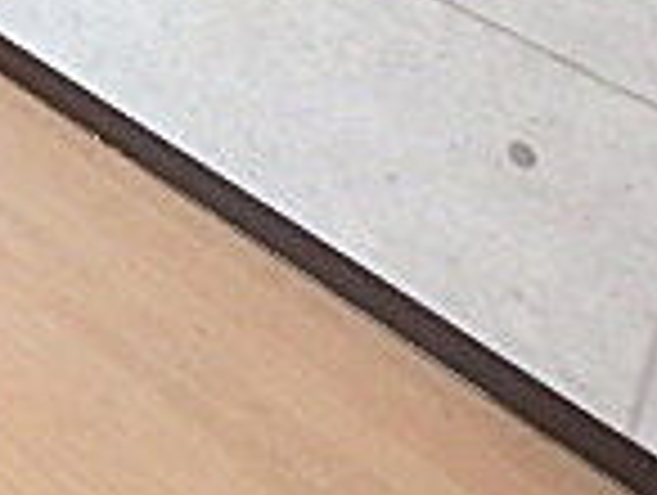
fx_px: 1749
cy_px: -464
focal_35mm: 92
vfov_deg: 13.9
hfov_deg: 15.4
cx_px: -778
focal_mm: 3.7
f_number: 3.5
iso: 400
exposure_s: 1/30
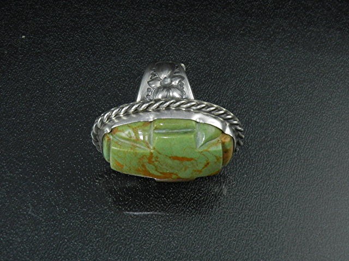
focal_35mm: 89
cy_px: 130
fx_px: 897
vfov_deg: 16.6
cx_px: 174
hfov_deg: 22.0
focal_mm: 16
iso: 800
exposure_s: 1/30
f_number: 8.8
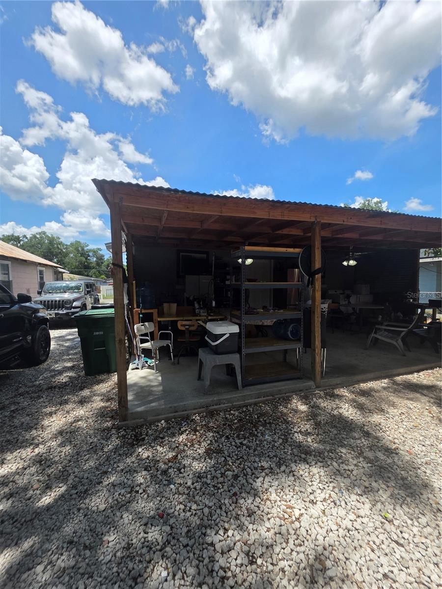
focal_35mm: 13
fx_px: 221
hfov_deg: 89.9
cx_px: 221
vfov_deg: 106.2
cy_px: 294
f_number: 1.9
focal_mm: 2.2
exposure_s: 1/1686
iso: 40
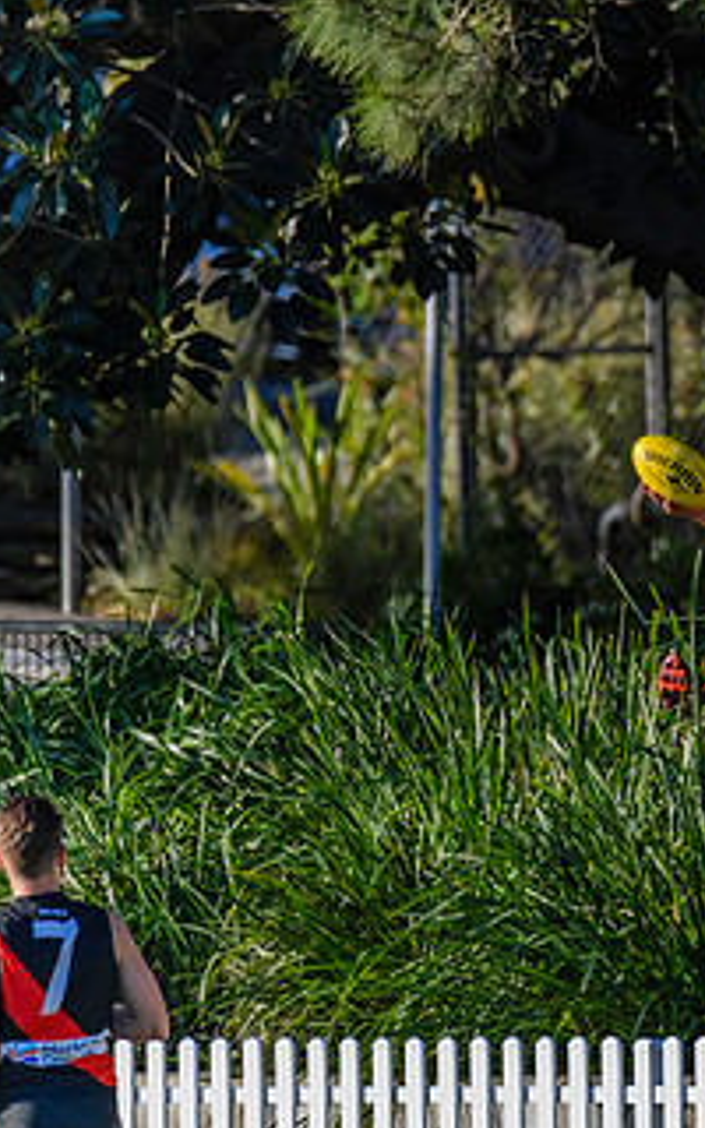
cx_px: 878
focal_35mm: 1184
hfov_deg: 1.1
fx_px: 36398
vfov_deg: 1.8
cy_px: 640
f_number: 6.3
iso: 800
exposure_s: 1/2000
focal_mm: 600
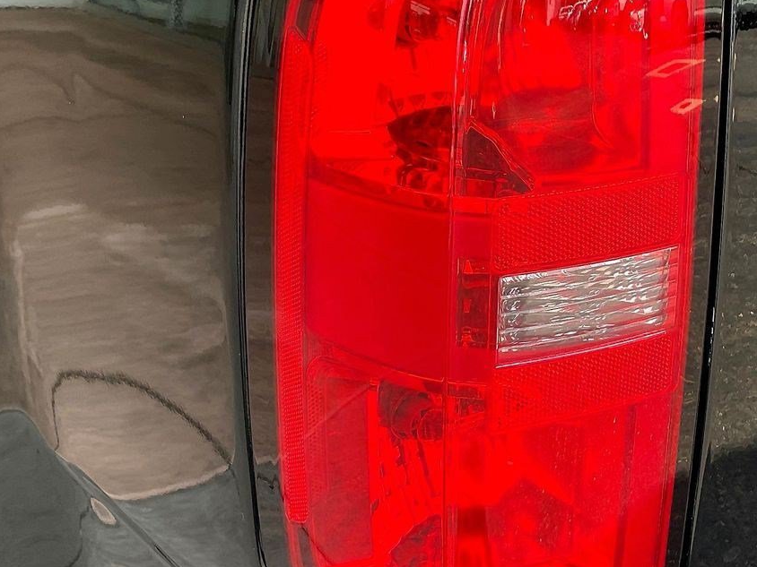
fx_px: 1203
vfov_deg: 26.5
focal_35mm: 55
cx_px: 499
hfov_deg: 34.6
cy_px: 219
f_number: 1.8
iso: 32
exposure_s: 1/122
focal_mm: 3
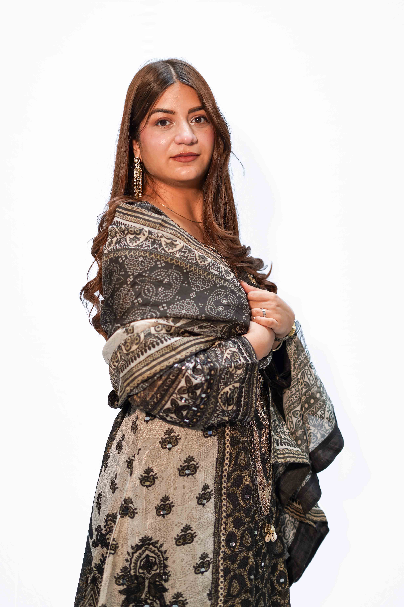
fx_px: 842
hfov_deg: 27.0
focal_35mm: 50
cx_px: 202
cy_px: 304
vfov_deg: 39.6
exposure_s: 1/90
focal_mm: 50
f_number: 2.4
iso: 125
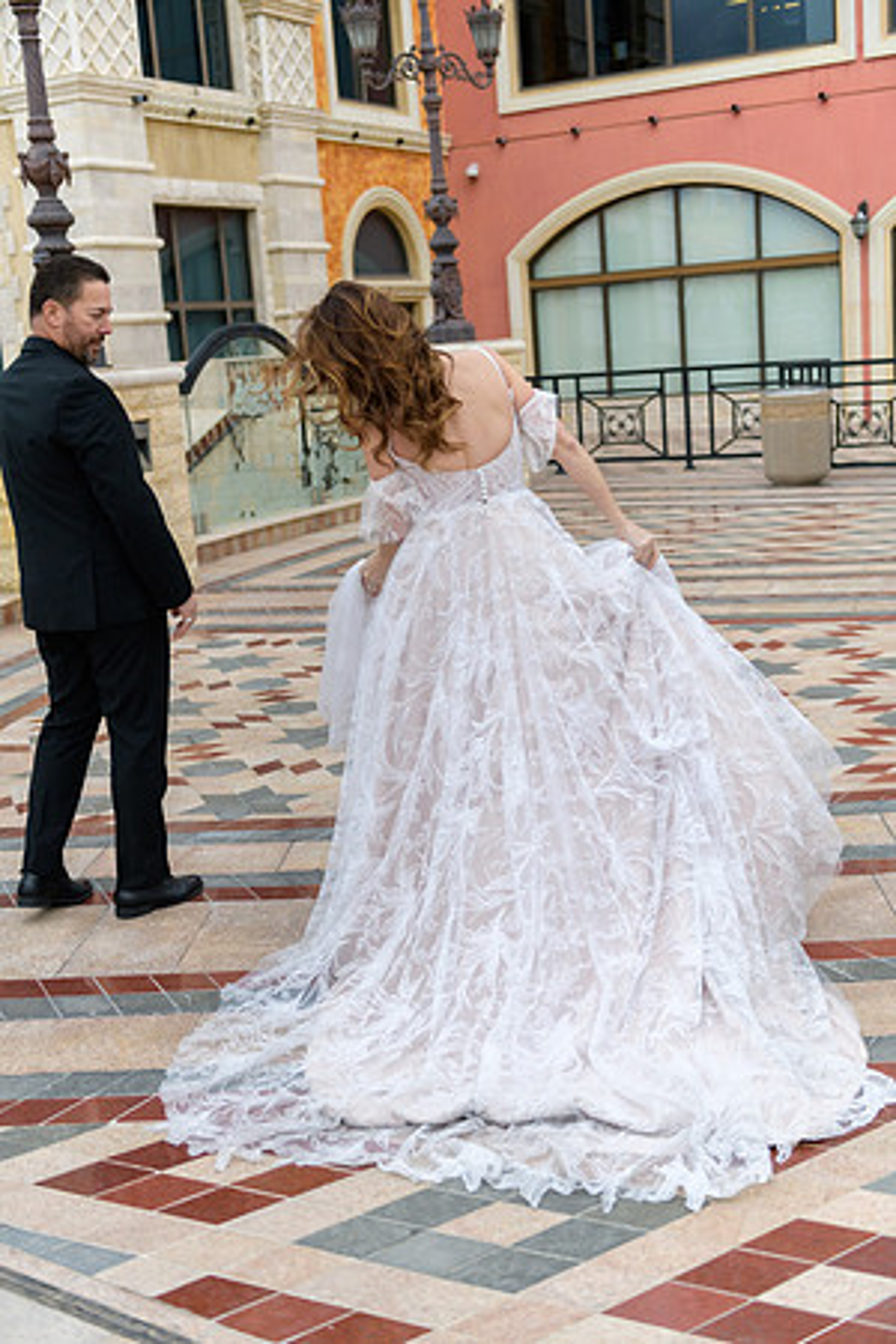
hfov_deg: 31.9
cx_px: 448
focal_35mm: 42
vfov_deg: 46.4
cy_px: 672
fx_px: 1568
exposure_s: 1/3200
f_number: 2.8
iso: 400
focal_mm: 42
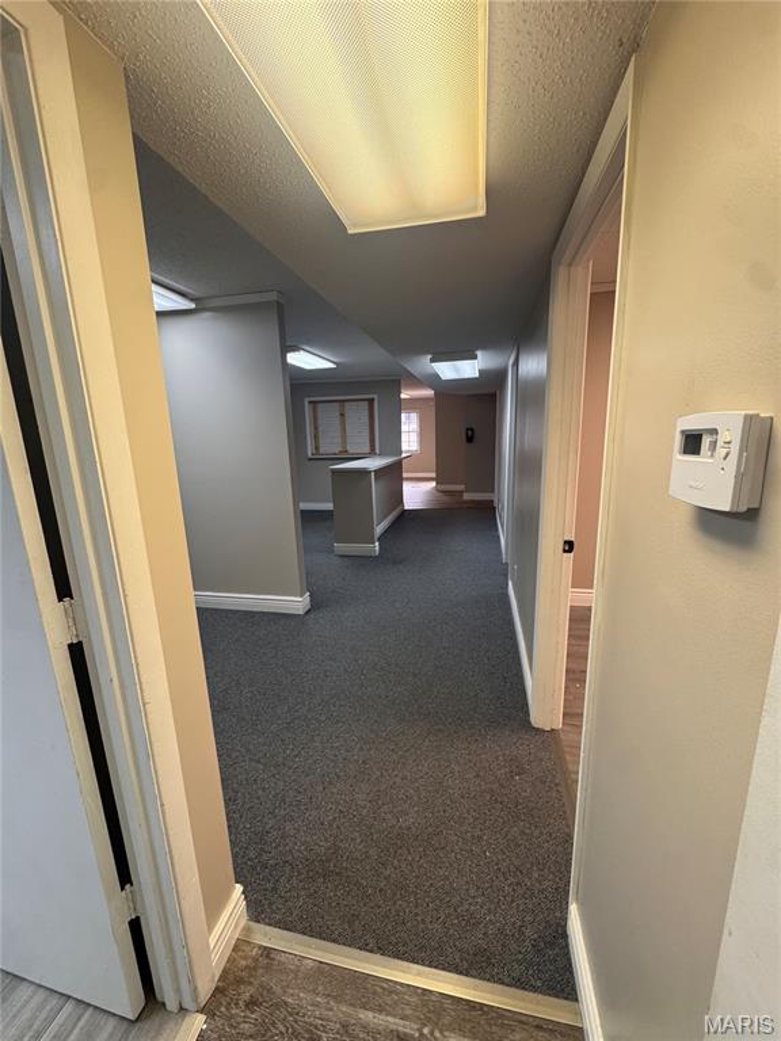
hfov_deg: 85.7
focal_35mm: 14
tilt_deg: -11.1
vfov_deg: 102.1
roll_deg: +2.5
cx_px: 390
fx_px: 421
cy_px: 520
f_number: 2.2
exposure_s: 1/120
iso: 200
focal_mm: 2.22
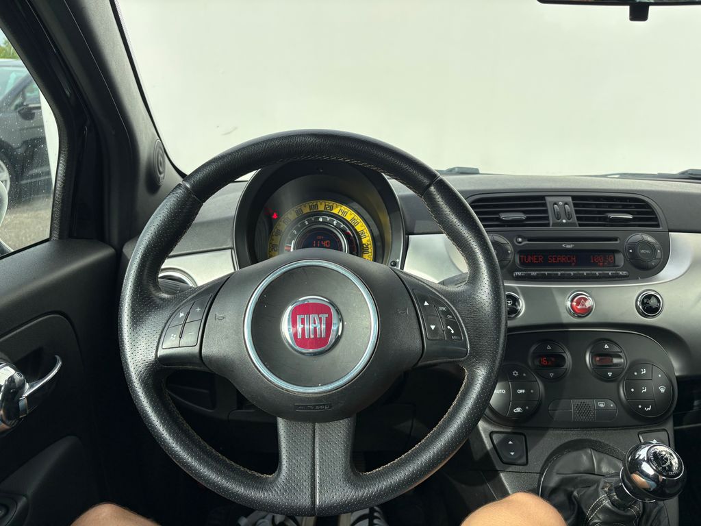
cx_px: 350
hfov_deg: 67.3
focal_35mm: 26
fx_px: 527
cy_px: 263
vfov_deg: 53.1
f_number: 1.6
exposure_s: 1/895
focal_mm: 5.96
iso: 50
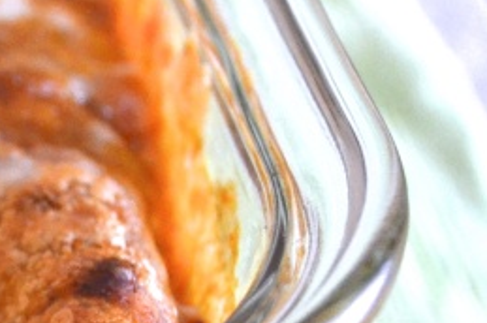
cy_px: 355
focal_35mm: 178
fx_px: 2405
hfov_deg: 11.0
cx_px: -295
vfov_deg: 7.6
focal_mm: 30
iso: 2500
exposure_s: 1/15
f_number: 4.5
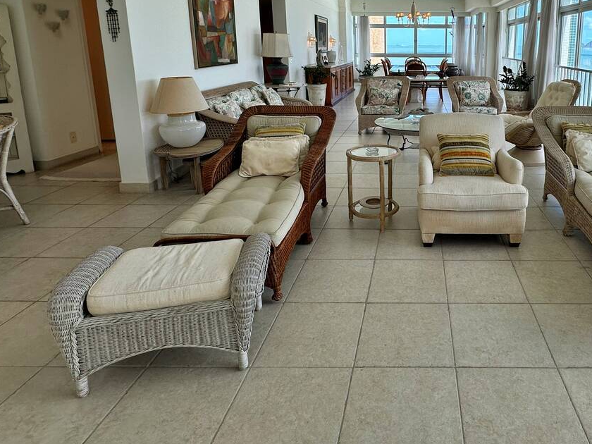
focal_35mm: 24
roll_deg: -0.6
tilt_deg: -9.9
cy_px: 118
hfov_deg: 68.4
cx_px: 420
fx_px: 410
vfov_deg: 54.5
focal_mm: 2.22
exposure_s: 1/361
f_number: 2.2
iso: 40
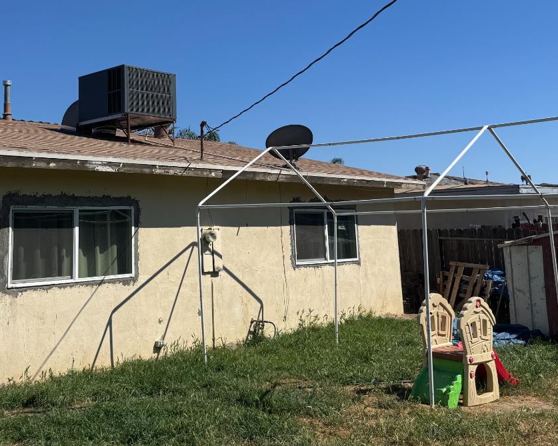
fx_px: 693
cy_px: 134
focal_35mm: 42
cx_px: 183
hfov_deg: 43.2
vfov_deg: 35.2
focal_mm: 6.76
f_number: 1.78
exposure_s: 1/6410
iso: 80
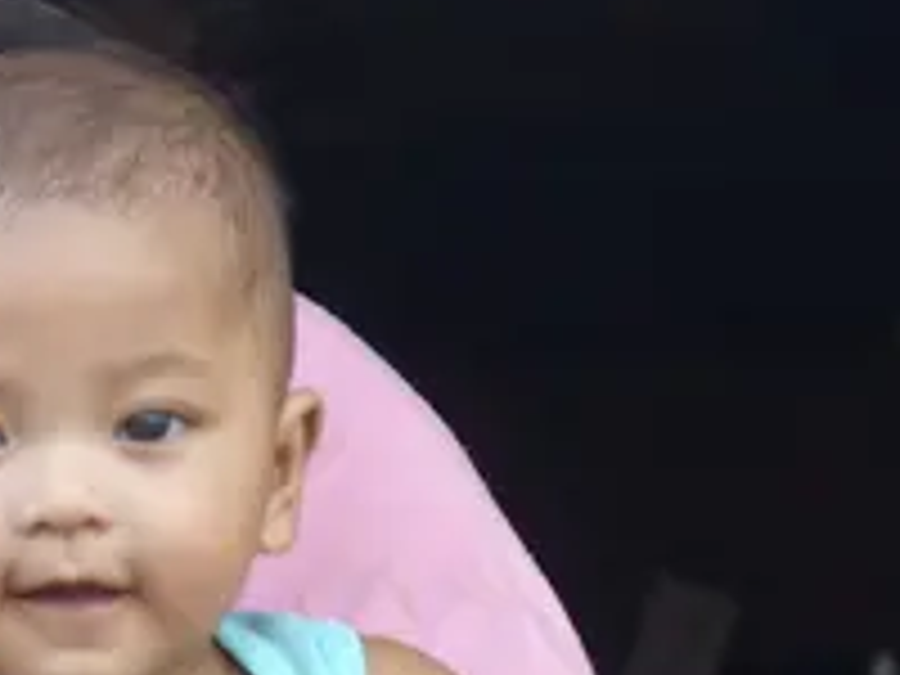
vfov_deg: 2.2
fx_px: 17394
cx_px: -511
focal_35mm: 669
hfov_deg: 3.0
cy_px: 585
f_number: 3.7
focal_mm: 35.6
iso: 80
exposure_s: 1/80
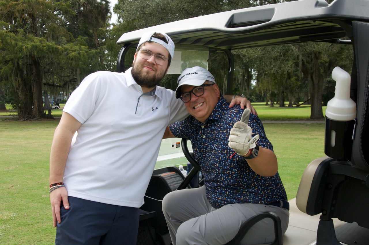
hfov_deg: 43.6
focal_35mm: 45
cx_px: 184
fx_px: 461
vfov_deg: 29.8
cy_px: 122
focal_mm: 30
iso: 200
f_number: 11
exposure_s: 1/125
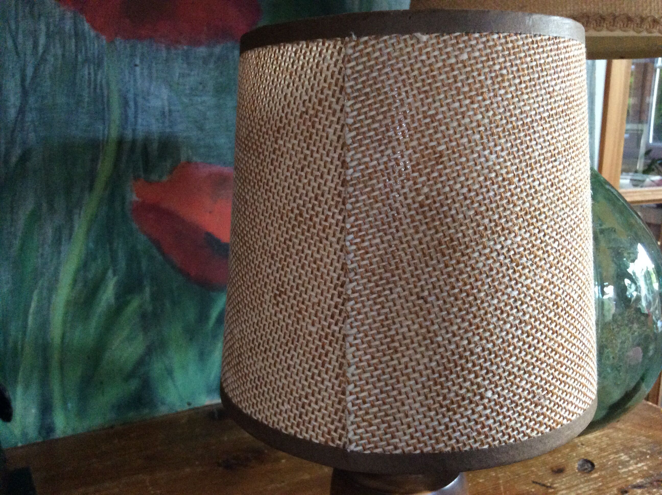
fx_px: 611
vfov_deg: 44.1
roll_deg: +0.8
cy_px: 248
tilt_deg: -11.5
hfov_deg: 56.9
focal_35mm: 32
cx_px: 331
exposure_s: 1/25
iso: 250
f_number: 2.4
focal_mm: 3.3
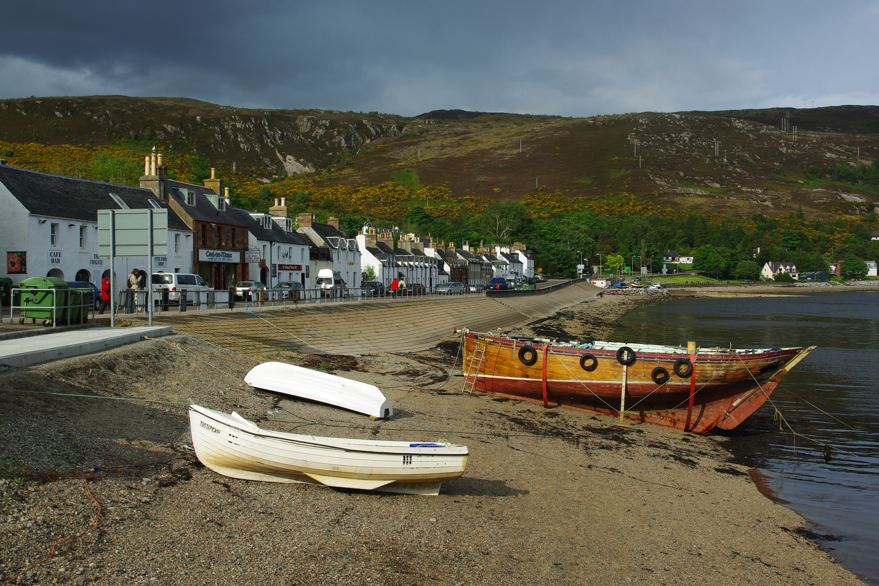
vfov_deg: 29.9
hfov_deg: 43.6
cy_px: 293
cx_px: 440
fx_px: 1099
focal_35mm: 45
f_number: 8
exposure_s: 1/250
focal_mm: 30
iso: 100
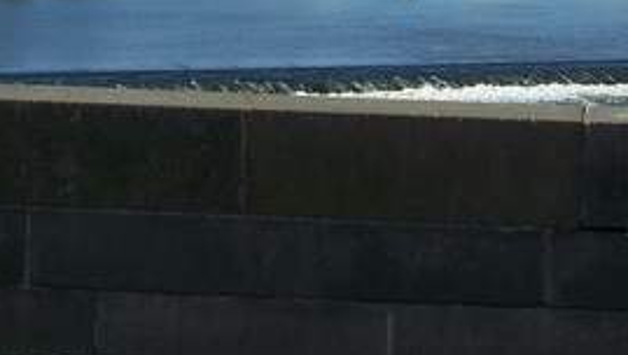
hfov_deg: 16.1
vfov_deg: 9.1
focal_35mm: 132
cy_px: -121
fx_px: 2200
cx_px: 537
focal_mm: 10.7
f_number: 4.5
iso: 64
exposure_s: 1/500
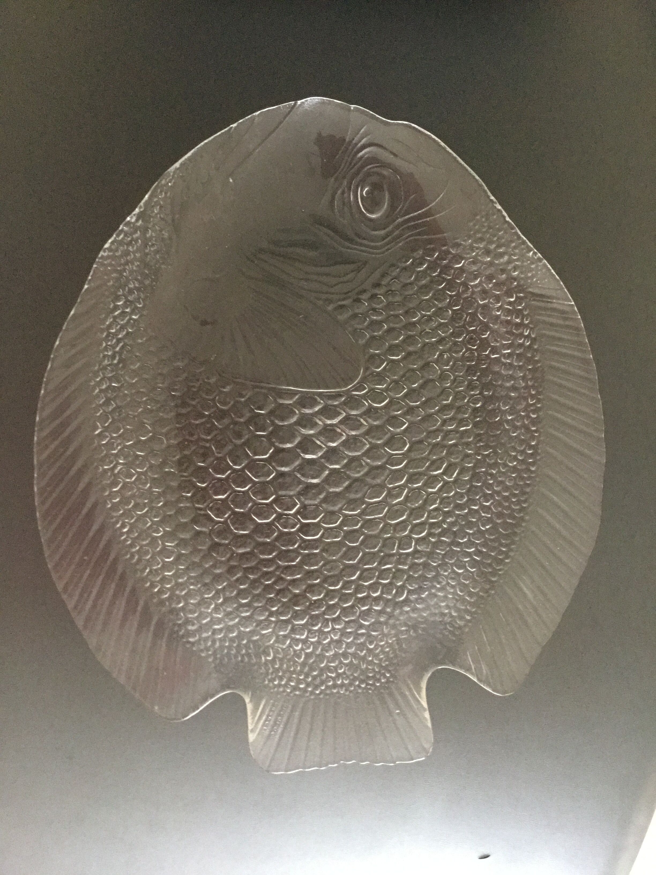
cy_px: 438
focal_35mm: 31
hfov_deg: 45.4
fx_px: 783
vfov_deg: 58.4
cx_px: 328
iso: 320
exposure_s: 1/17
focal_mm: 3.3
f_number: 2.4
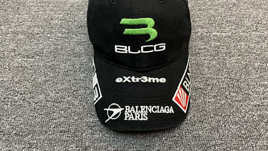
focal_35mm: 29
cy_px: 52
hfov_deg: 66.0
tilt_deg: -50.9
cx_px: 136
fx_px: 206
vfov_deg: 39.8
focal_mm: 4.2
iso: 400
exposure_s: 1/33
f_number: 1.6
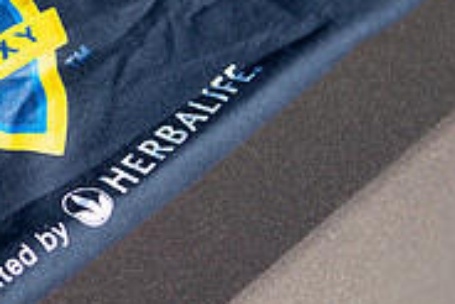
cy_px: 65
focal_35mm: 139
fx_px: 1758
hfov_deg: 14.2
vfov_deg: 9.9
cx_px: -129
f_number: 2.8
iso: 200
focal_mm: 44
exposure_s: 1/1600
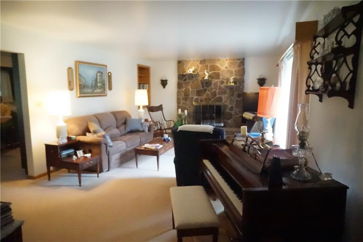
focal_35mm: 24
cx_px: 182
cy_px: 121
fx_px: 242
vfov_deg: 53.1
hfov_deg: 73.8
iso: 20000
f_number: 7.1
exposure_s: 1/160
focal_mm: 16
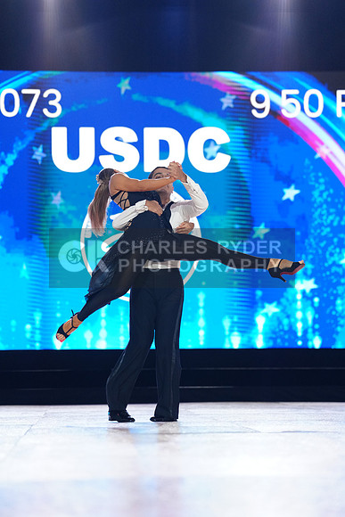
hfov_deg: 12.0
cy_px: 258
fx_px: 1638
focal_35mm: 114
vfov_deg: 17.9
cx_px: 172
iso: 2000
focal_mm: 114
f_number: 2.8
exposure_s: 1/500
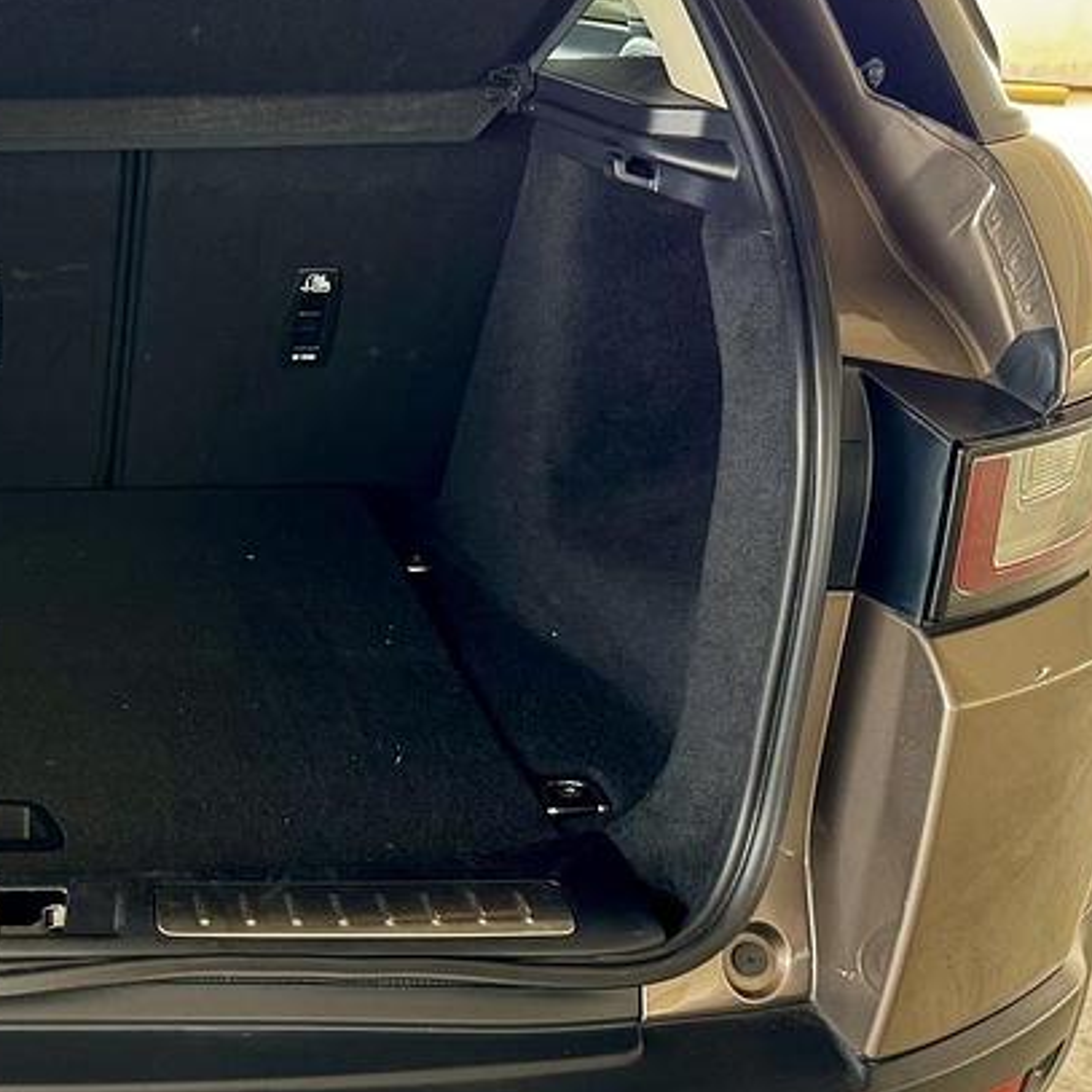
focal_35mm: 50
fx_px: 1785
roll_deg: +0.5
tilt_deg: -21.6
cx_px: -40
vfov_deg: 34.0
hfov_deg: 31.1
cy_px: 561
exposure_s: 1/63
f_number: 1.78
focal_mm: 6.76
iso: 200
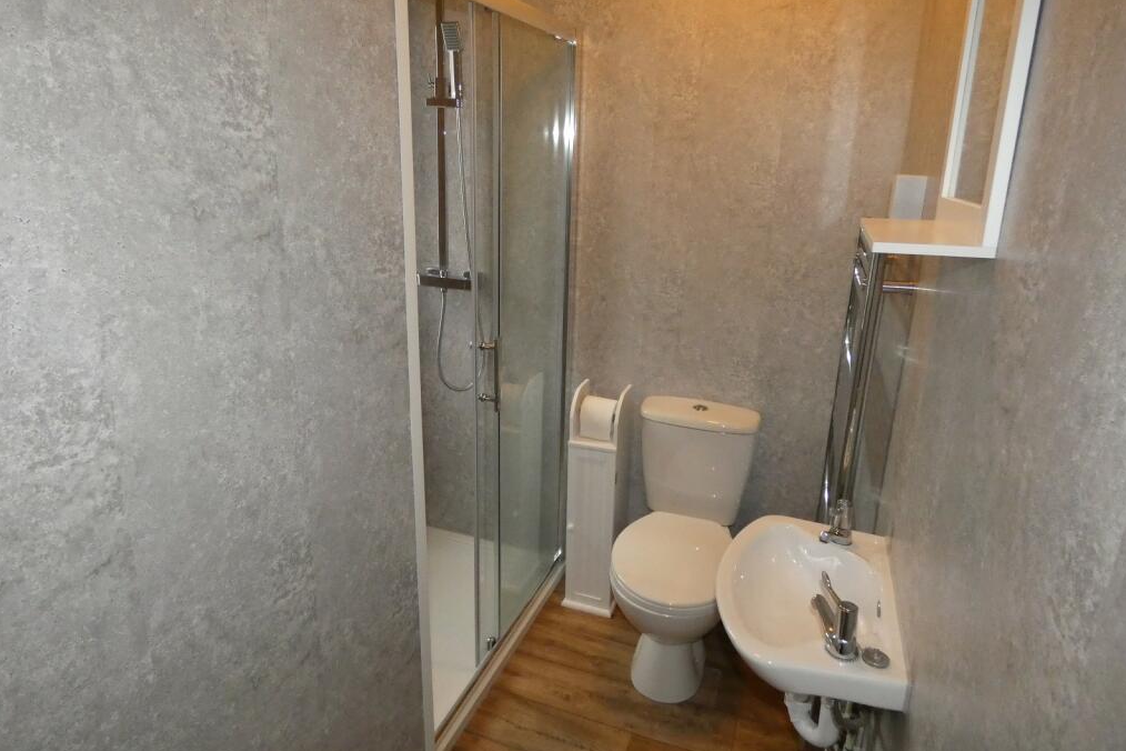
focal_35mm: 21
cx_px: 563
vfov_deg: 59.4
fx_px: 657
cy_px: 349
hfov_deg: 81.2
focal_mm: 3.6
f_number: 2.8
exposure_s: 1/60
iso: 800
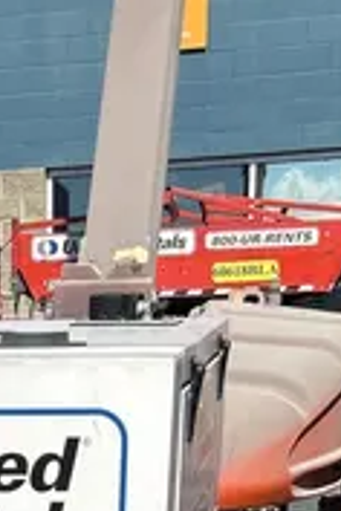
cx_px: -90
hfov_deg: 11.9
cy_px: 928
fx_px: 1591
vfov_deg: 15.6
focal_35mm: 112
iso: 50
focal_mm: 5.7
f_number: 1.5
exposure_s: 1/6993
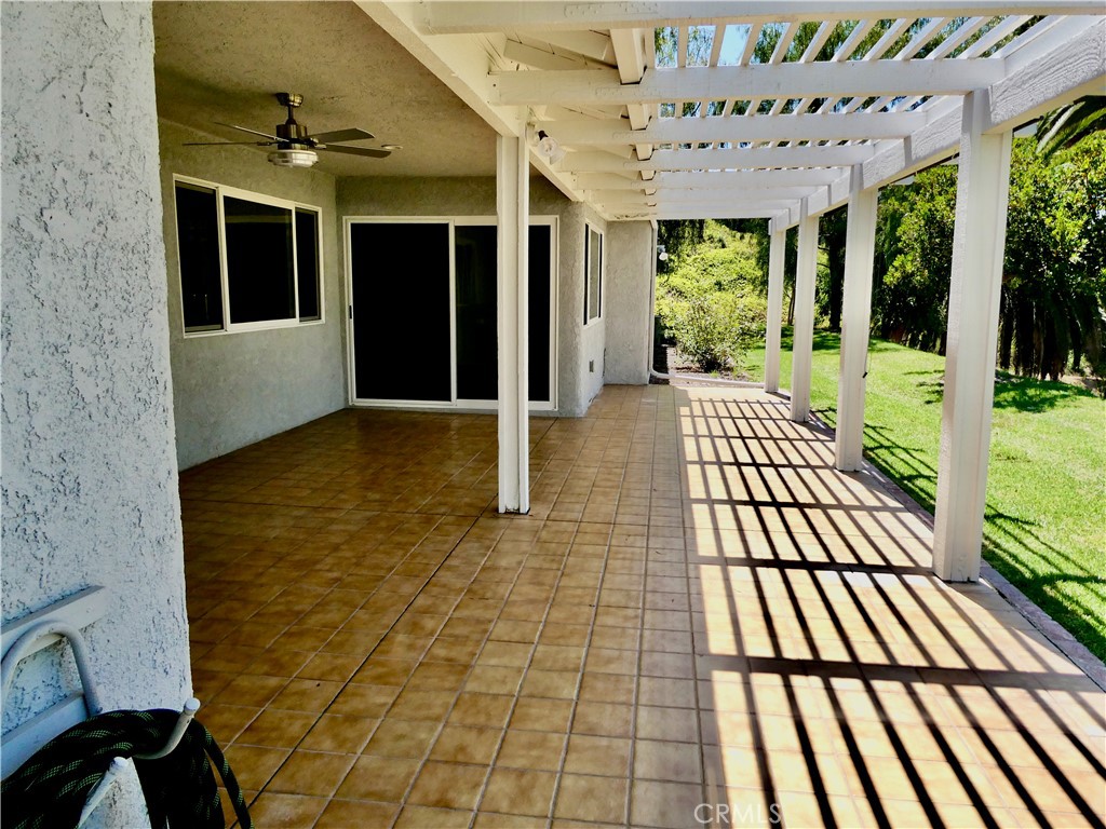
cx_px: 553
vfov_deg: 56.8
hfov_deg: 71.6
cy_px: 414
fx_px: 767
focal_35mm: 24
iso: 80
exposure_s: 1/500
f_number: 3.3
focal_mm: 4.3
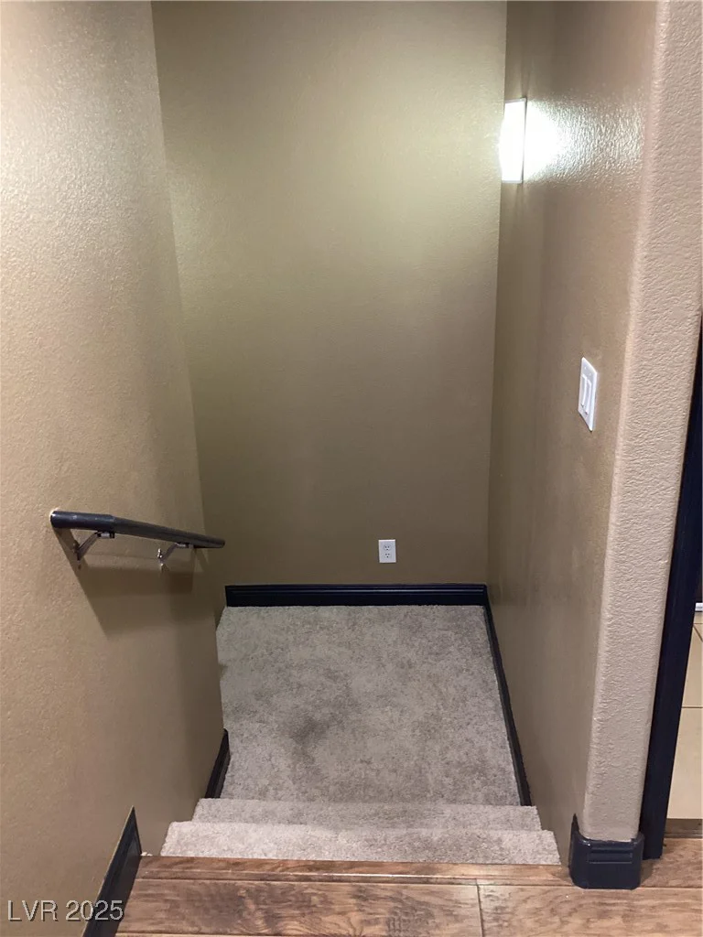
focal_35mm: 31
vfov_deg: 58.4
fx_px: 839
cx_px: 352
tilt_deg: -23.5
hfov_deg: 45.4
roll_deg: +2.3
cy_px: 468
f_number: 2.4
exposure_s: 1/30
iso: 320
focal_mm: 3.3
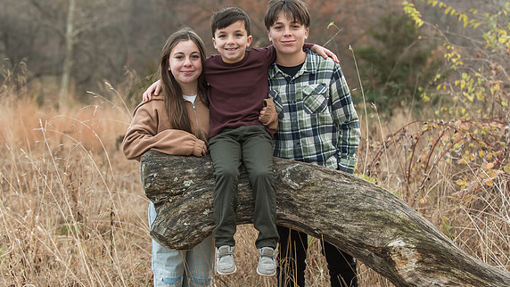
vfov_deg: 15.3
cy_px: 120
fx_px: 1069
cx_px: 256
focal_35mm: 79
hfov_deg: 26.8
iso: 1000
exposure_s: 1/400
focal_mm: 70
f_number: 3.5
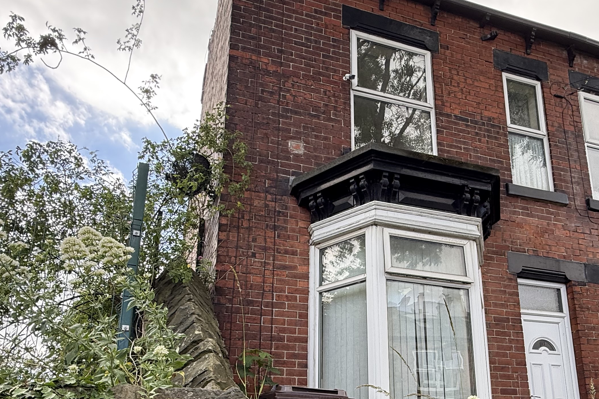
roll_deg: +0.1
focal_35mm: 28
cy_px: 339
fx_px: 466
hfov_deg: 65.1
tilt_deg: +13.2
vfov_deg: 43.4
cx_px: 346
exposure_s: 1/276
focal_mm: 2.22
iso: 50
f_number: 2.2
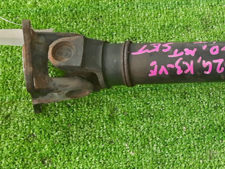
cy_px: 92
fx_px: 377
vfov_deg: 25.2
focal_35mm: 58
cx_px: 231
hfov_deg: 30.6
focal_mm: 4.6
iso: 217
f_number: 2
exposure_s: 1/50
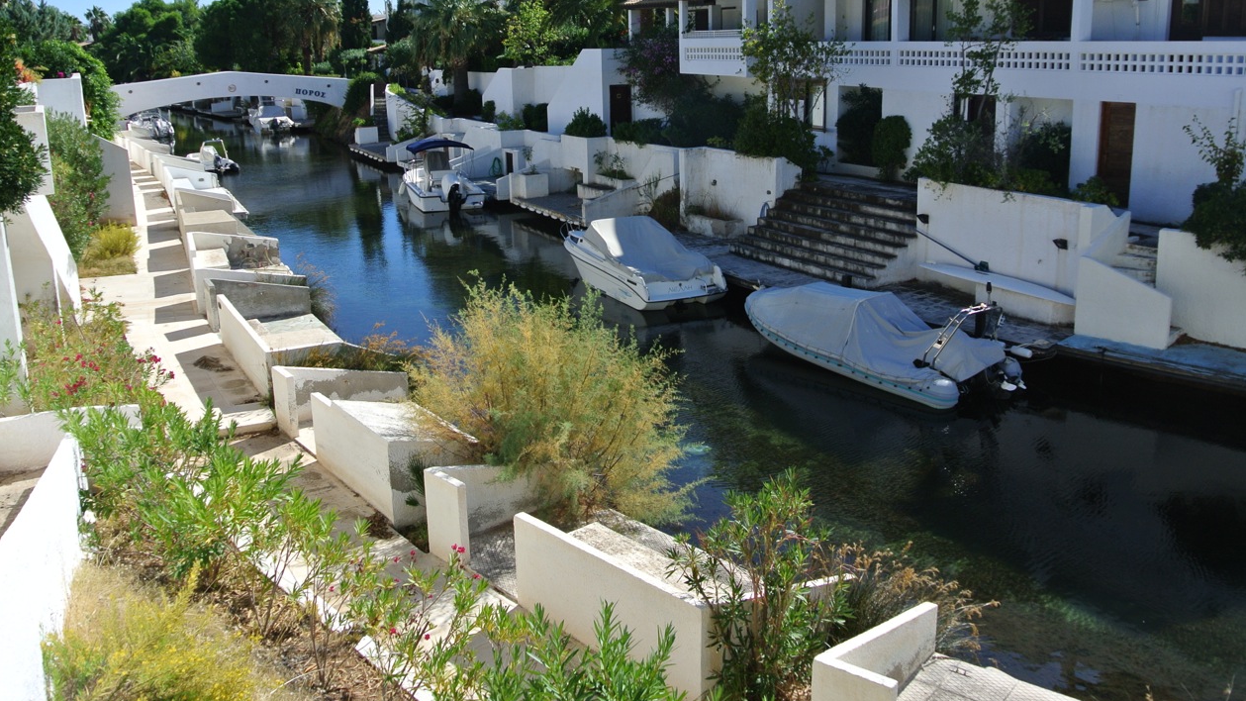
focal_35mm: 32
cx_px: 617
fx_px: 1057
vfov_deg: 36.5
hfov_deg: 61.0
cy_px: 281
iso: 100
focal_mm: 11.4
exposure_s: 1/640
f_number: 4.5
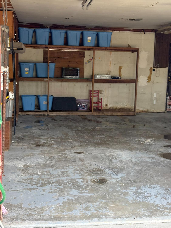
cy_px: 114
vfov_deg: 36.8
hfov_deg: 28.0
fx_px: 343
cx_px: 86
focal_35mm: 52
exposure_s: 1/242
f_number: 1.6
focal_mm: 5.96
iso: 80
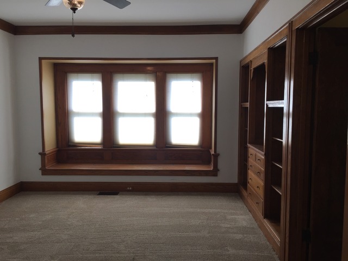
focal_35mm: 29
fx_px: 292
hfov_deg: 61.7
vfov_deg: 48.2
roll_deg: -1.0
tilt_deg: -4.4
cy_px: 130
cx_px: 174
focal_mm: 4.15
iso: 50
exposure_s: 1/120
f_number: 2.2
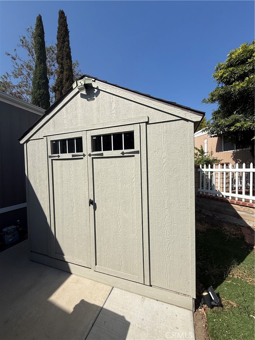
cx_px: 128
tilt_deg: -1.2
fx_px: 138
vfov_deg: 102.1
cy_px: 170
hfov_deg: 85.7
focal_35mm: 14
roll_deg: +2.2
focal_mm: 2.22
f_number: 2.2
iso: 50
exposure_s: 1/3891
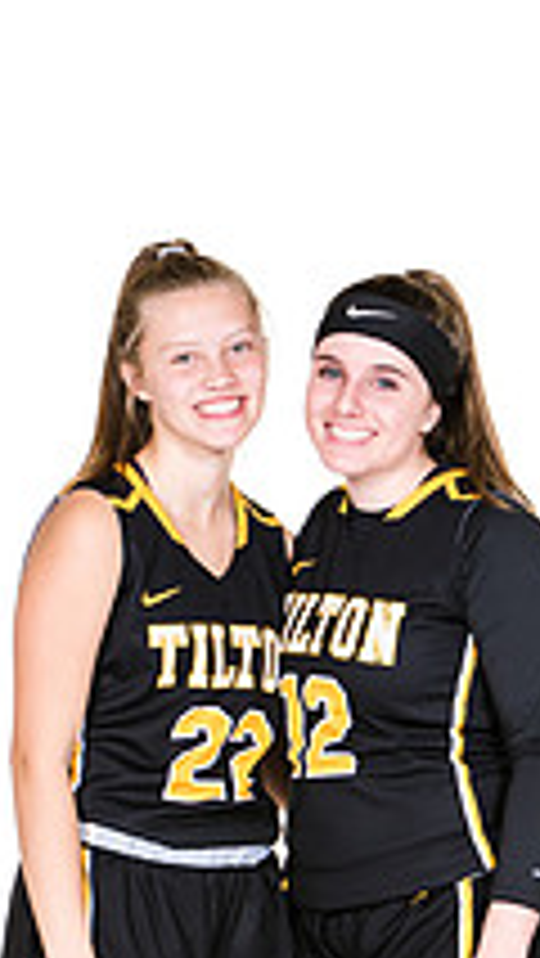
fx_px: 7755
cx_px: 297
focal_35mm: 305
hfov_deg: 4.0
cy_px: 913
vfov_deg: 7.1
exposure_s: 1/160
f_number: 6.3
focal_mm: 92
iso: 200
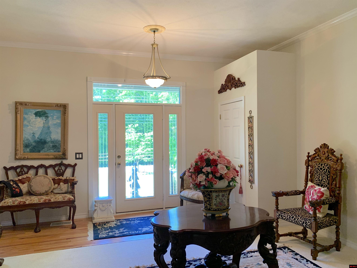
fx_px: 268
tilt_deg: +0.4
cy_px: 134
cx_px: 178
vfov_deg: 53.1
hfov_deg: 67.3
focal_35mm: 26
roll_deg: -0.2
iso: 80
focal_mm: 4.25
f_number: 1.8
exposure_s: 1/60
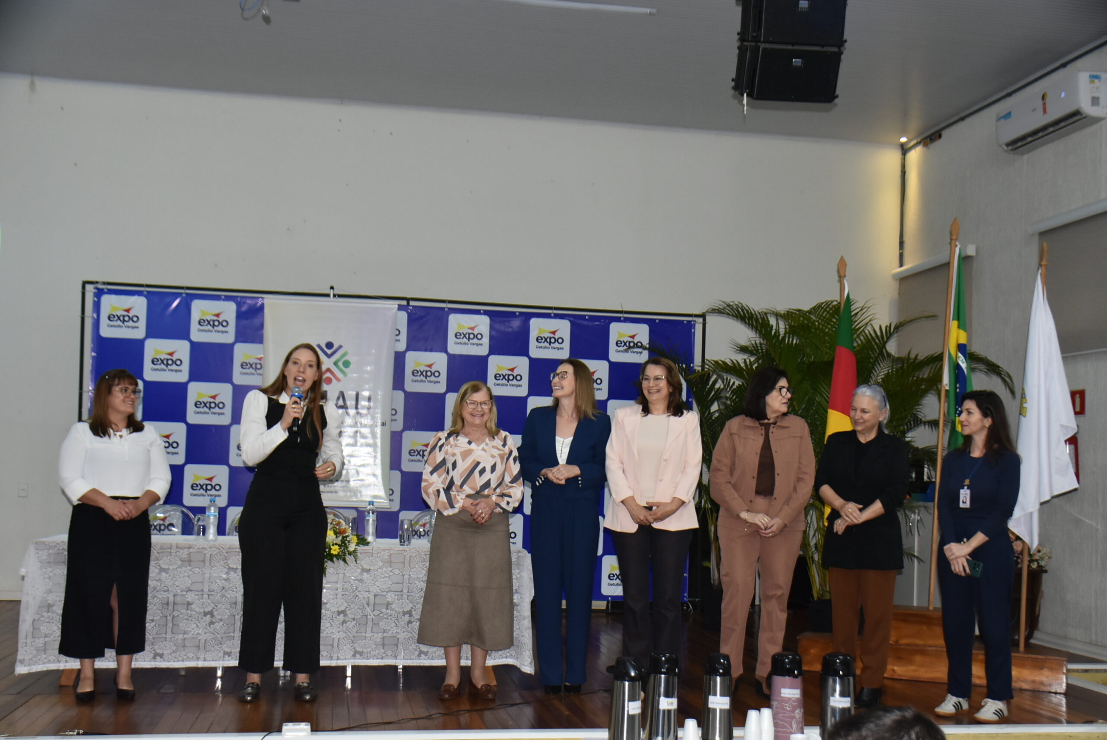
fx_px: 1200
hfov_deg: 49.5
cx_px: 554
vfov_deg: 34.3
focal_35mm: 39
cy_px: 370
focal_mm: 26
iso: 800
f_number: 3.8
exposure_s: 1/60
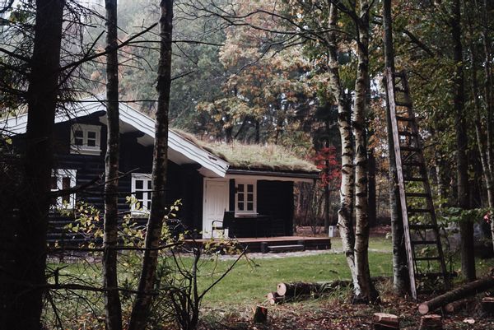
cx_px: 247
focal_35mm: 50
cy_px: 165
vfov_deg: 27.0
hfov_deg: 39.6
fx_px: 687
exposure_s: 1/60
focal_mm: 50
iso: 320
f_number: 8
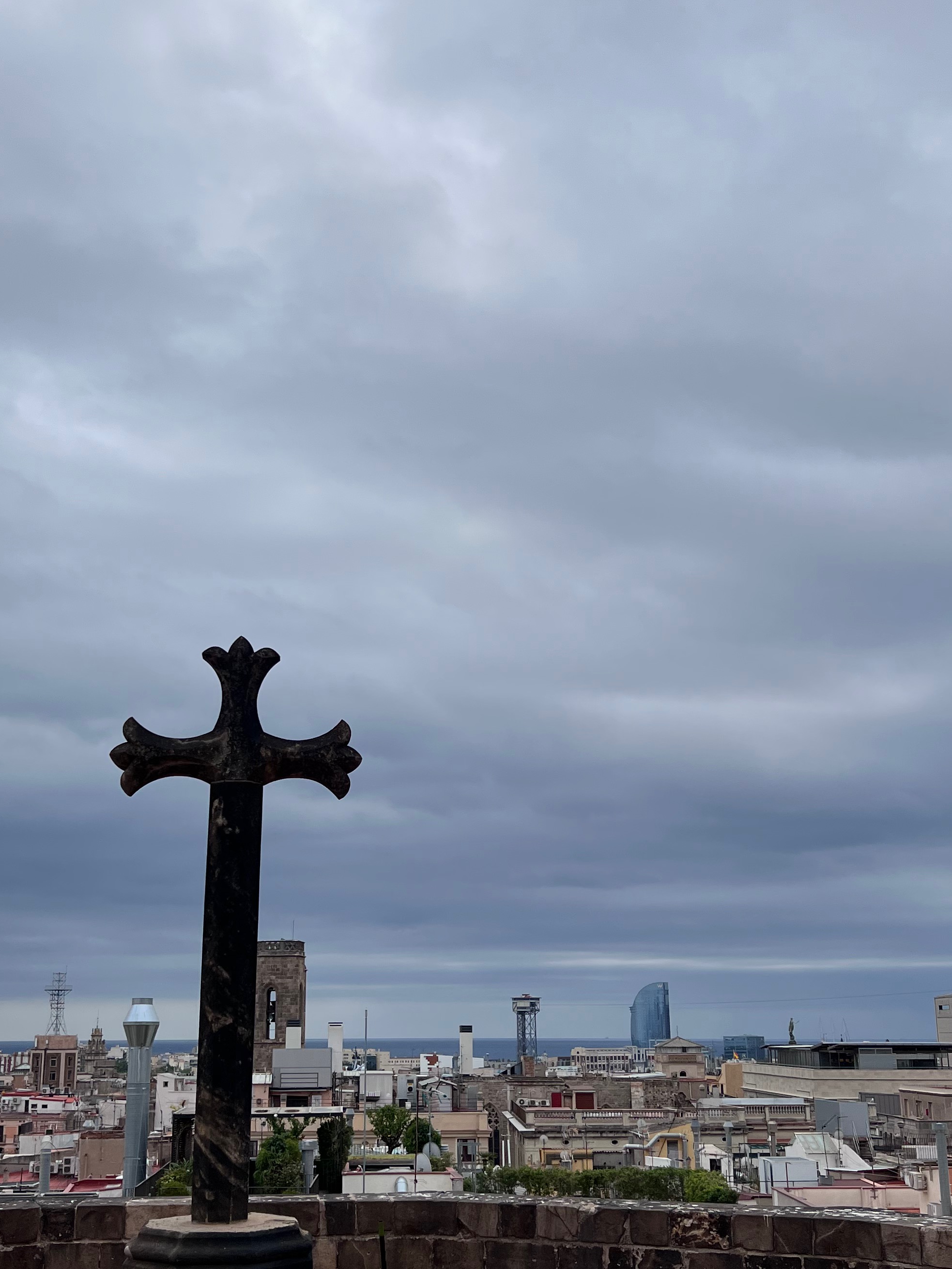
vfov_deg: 46.8
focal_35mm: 40
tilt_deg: +14.6
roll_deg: +0.4
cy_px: 664
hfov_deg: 35.9
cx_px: 403
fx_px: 1467
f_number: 1.5
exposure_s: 1/11364
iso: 50
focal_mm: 5.7
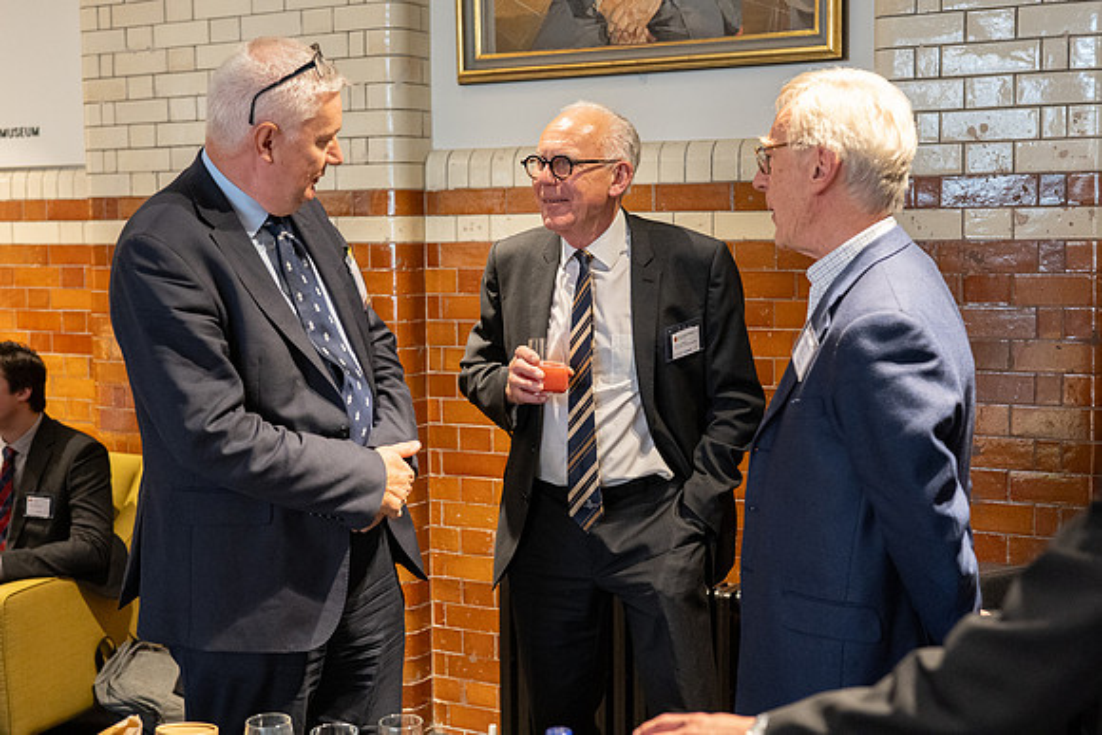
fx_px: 1560
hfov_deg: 38.9
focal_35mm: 51
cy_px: 360
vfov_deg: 26.5
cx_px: 540
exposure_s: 1/250
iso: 3200
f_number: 3.5
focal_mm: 50
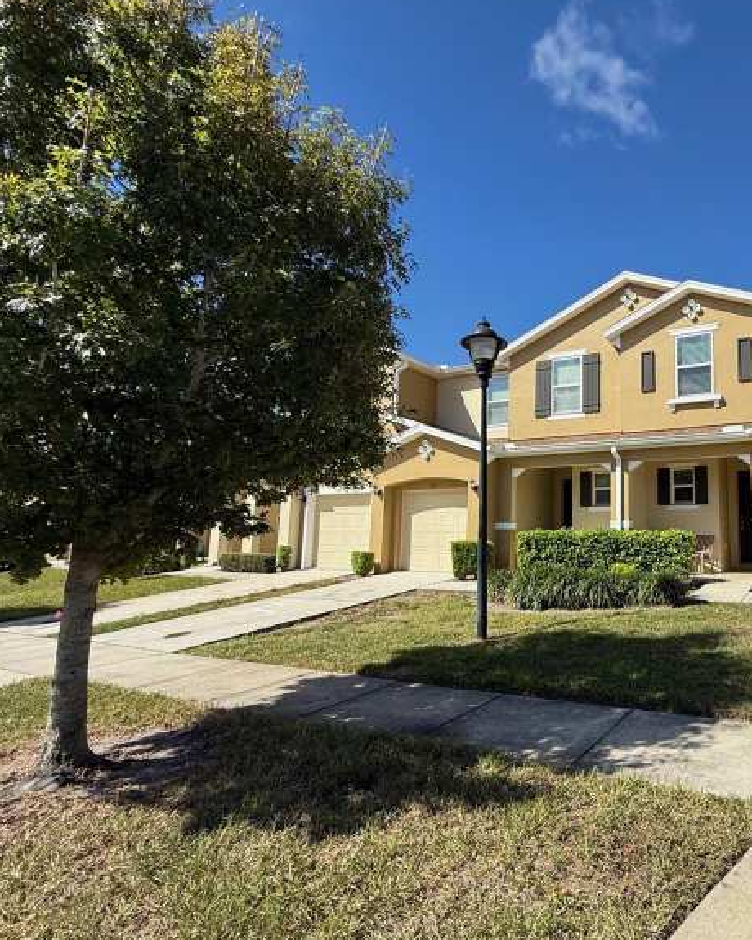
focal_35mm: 19
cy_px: 471
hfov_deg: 64.8
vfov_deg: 83.3
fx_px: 529
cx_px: 597
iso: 50
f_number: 2.2
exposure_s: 1/1613
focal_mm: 2.22
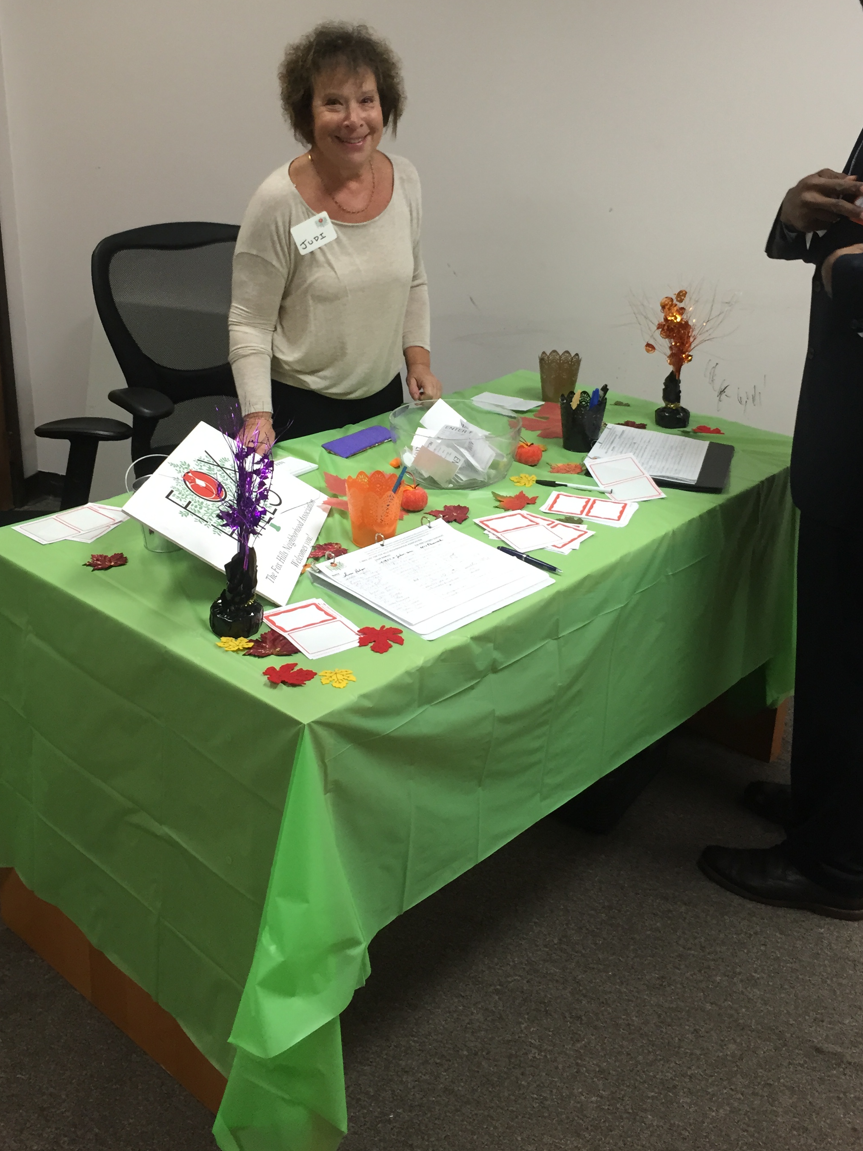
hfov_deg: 40.7
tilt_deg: -17.0
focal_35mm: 35
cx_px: 416
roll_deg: -1.3
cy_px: 459
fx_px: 1163
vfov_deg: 52.3
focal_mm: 4.15
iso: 100
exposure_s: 1/30
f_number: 2.2
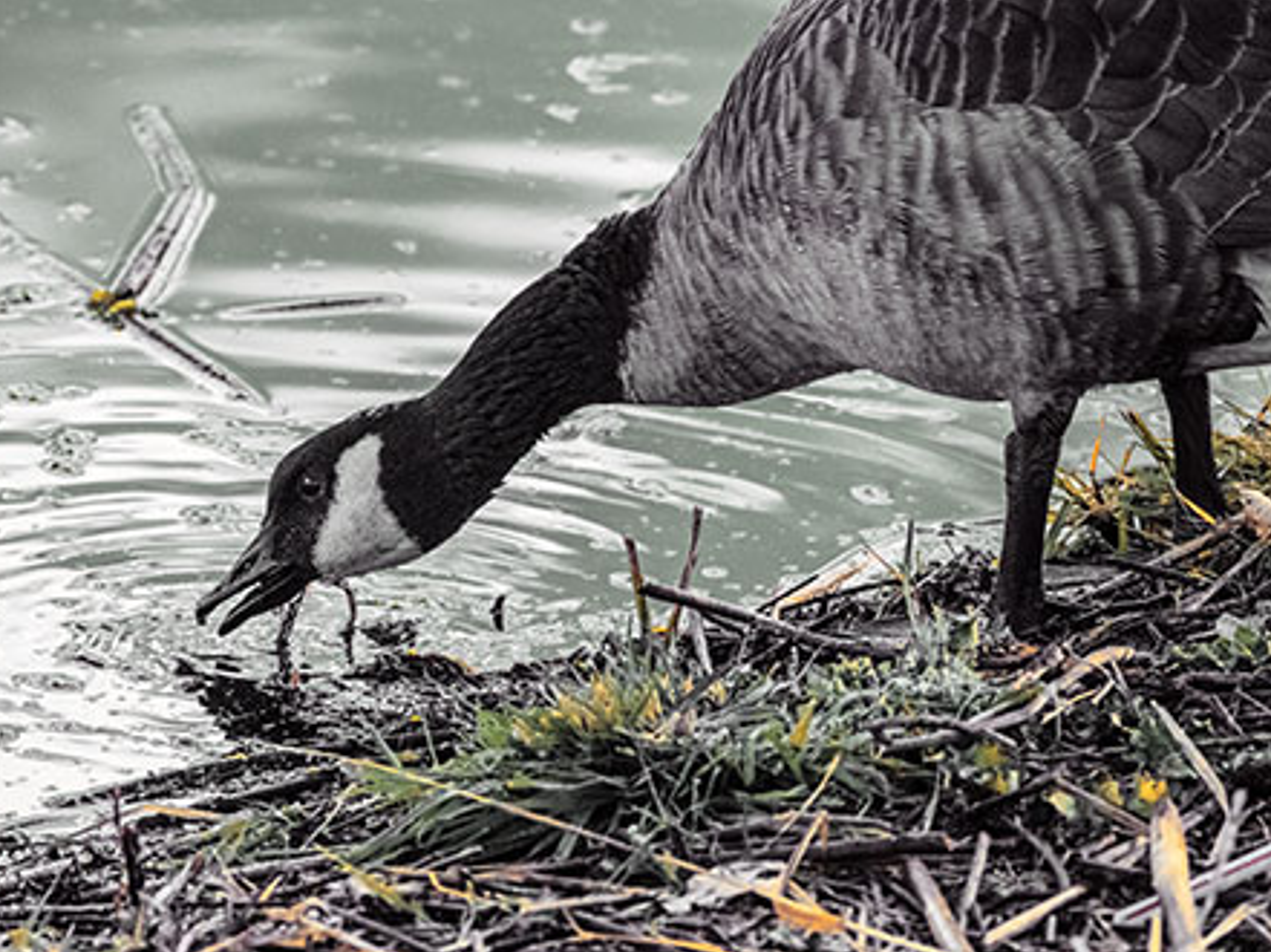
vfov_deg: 3.1
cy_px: 477
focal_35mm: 480
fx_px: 17610
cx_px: 565
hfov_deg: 4.1
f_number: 11
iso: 5000
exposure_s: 1/1600
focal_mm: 440
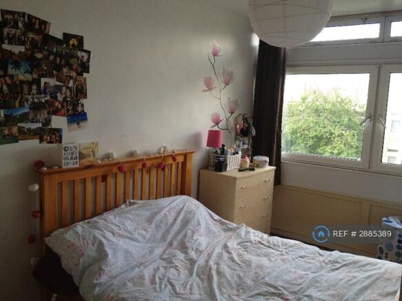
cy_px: 150
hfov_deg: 52.6
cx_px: 201
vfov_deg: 40.7
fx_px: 406
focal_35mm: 35
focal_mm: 4.28
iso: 80
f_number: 2.4
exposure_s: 1/120
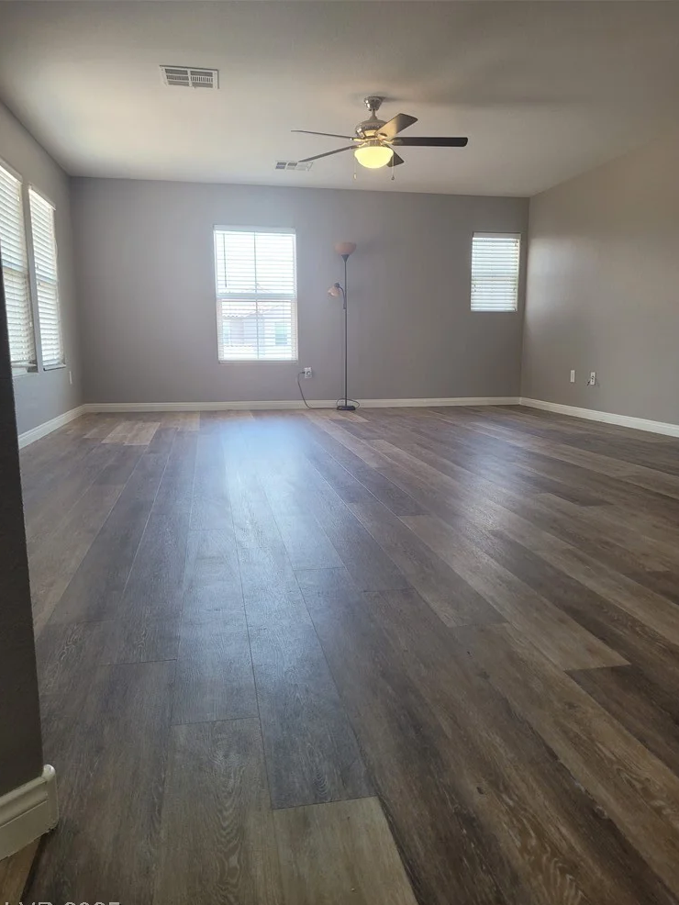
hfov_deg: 51.4
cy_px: 469
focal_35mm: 27
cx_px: 350
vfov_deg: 65.3
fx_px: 706
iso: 100
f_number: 1.8
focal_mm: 5.4
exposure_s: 1/120
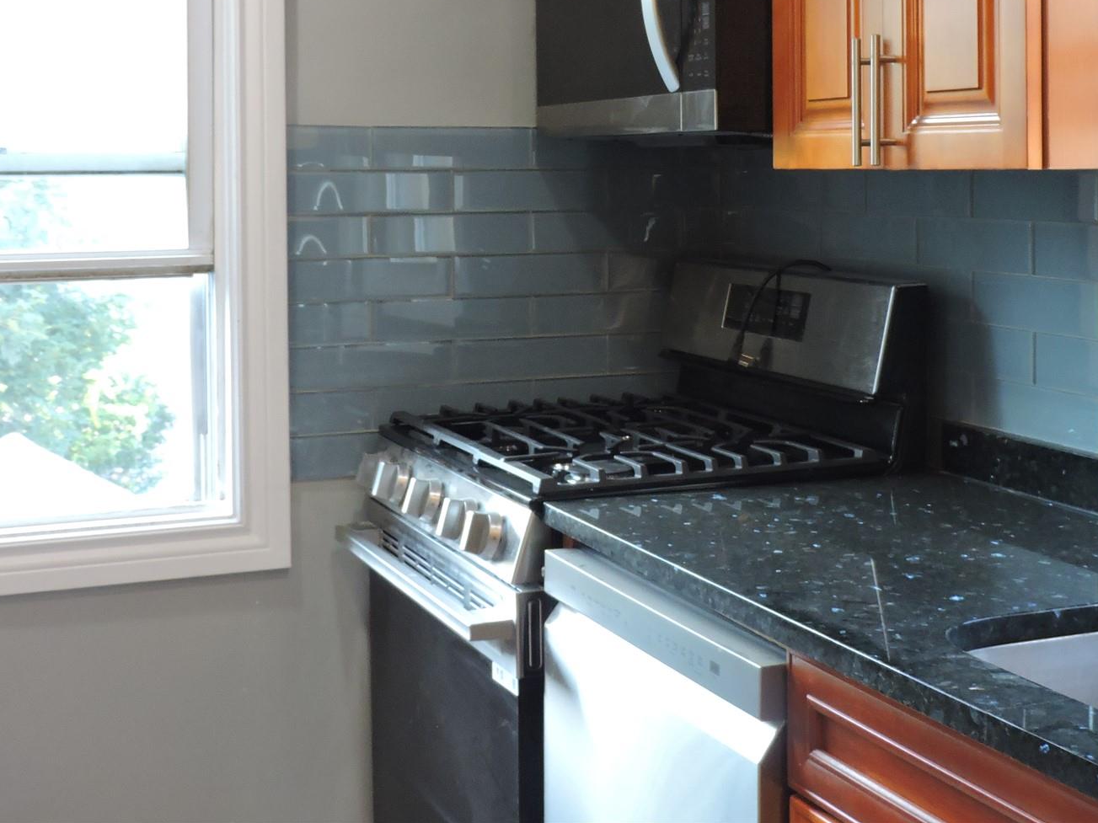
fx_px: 1744
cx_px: 661
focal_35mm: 55
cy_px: 177
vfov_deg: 26.1
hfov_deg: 34.8
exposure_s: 1/50
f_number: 3.3
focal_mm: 6.2
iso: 400
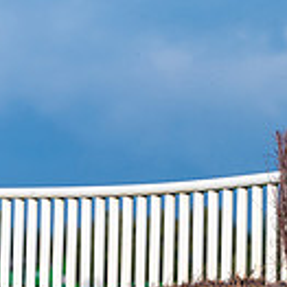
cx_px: -260
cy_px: 225
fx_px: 6003
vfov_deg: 2.7
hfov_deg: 2.7
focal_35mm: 640
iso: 400
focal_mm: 150
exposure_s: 1/3200
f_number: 4
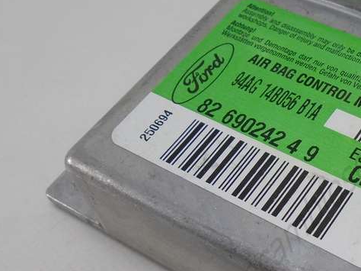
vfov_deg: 24.3
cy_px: 176
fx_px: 625
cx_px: 353
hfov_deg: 30.2
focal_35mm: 60
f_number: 3.2
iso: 100
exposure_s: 1/160
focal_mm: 4.6
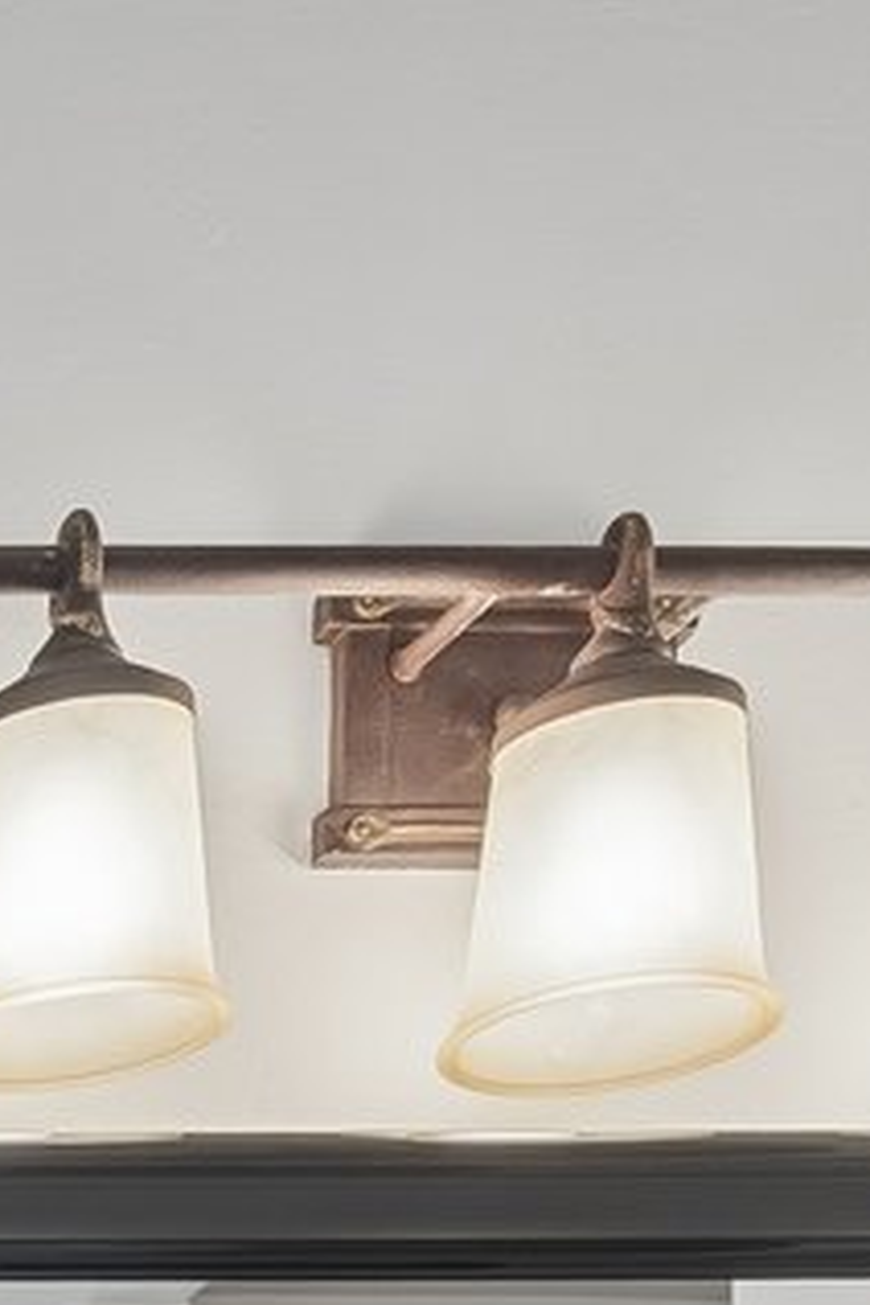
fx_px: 3733
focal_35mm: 103
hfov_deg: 10.8
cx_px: -1367
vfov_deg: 15.3
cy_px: 2723
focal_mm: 16
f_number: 8
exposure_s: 1/15
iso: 200
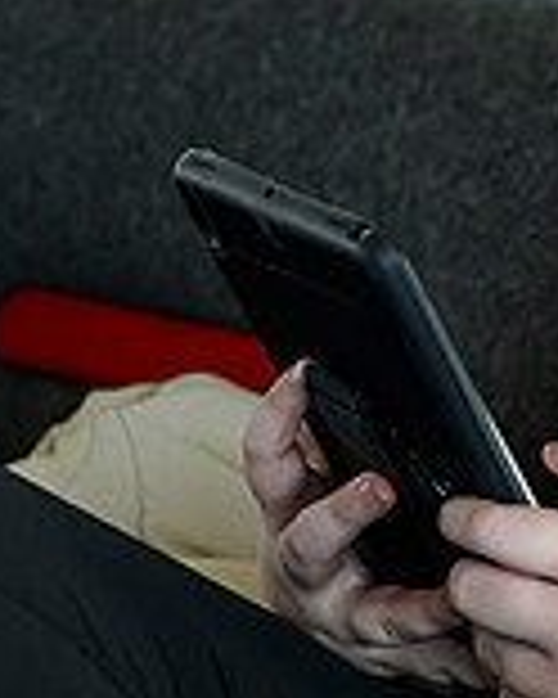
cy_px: 205
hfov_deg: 3.2
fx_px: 9785
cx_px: 1230
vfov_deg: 4.1
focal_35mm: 474
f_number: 4.5
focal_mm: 125
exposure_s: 1/320
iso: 5000
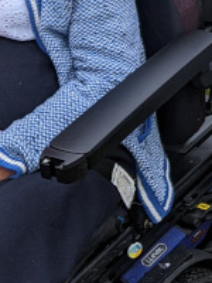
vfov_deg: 13.5
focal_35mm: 136
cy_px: -164
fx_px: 1111
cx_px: 391
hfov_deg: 10.2
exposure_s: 1/1565
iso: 52
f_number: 1.8
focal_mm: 4.44
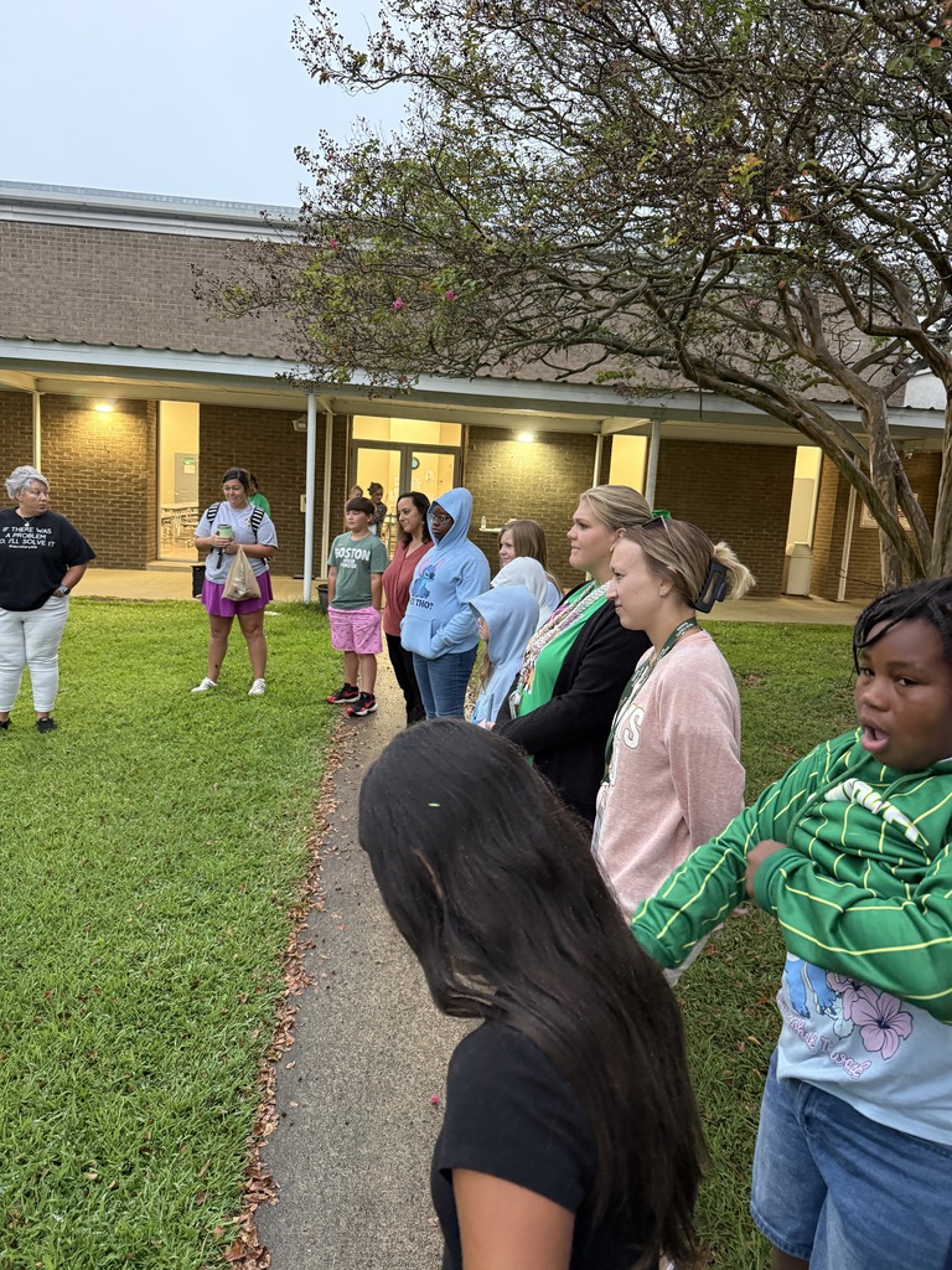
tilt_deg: -7.7
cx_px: 476
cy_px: 635
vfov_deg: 71.6
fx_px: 880
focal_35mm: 24
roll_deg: -4.1
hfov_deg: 56.8
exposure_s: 1/60
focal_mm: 6.76
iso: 400
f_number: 1.78
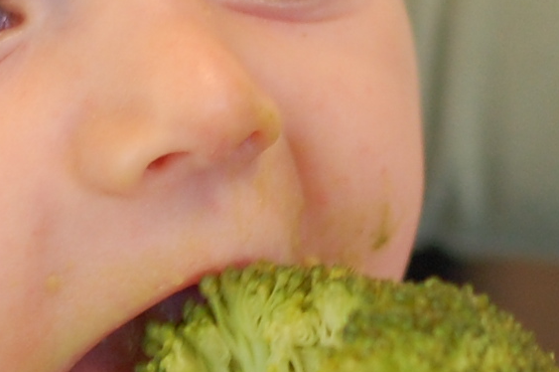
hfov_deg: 5.1
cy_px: 329
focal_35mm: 401
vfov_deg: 3.4
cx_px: 118
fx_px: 6219
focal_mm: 50
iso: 450
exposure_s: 1/30
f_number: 2.8
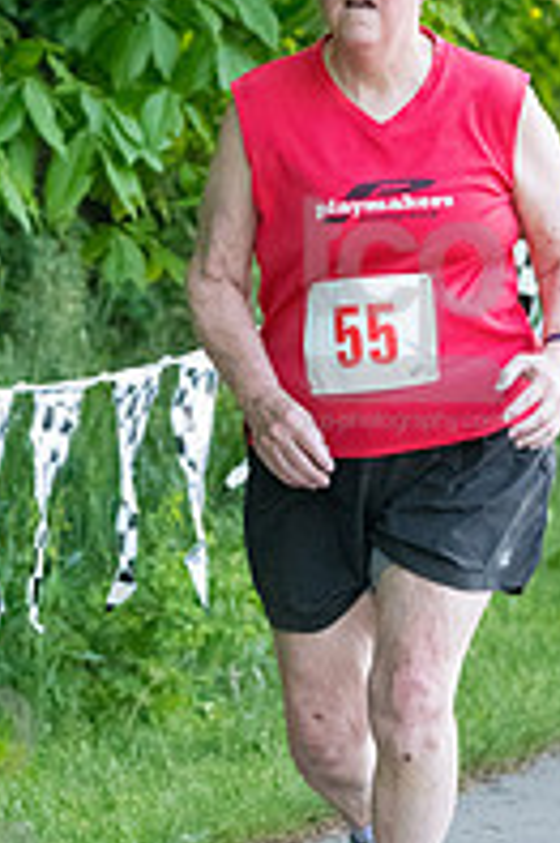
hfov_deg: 2.7
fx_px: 12014
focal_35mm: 514
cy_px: 312
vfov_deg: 4.0
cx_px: 404
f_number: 5.6
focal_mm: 150
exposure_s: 1/1600
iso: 4000
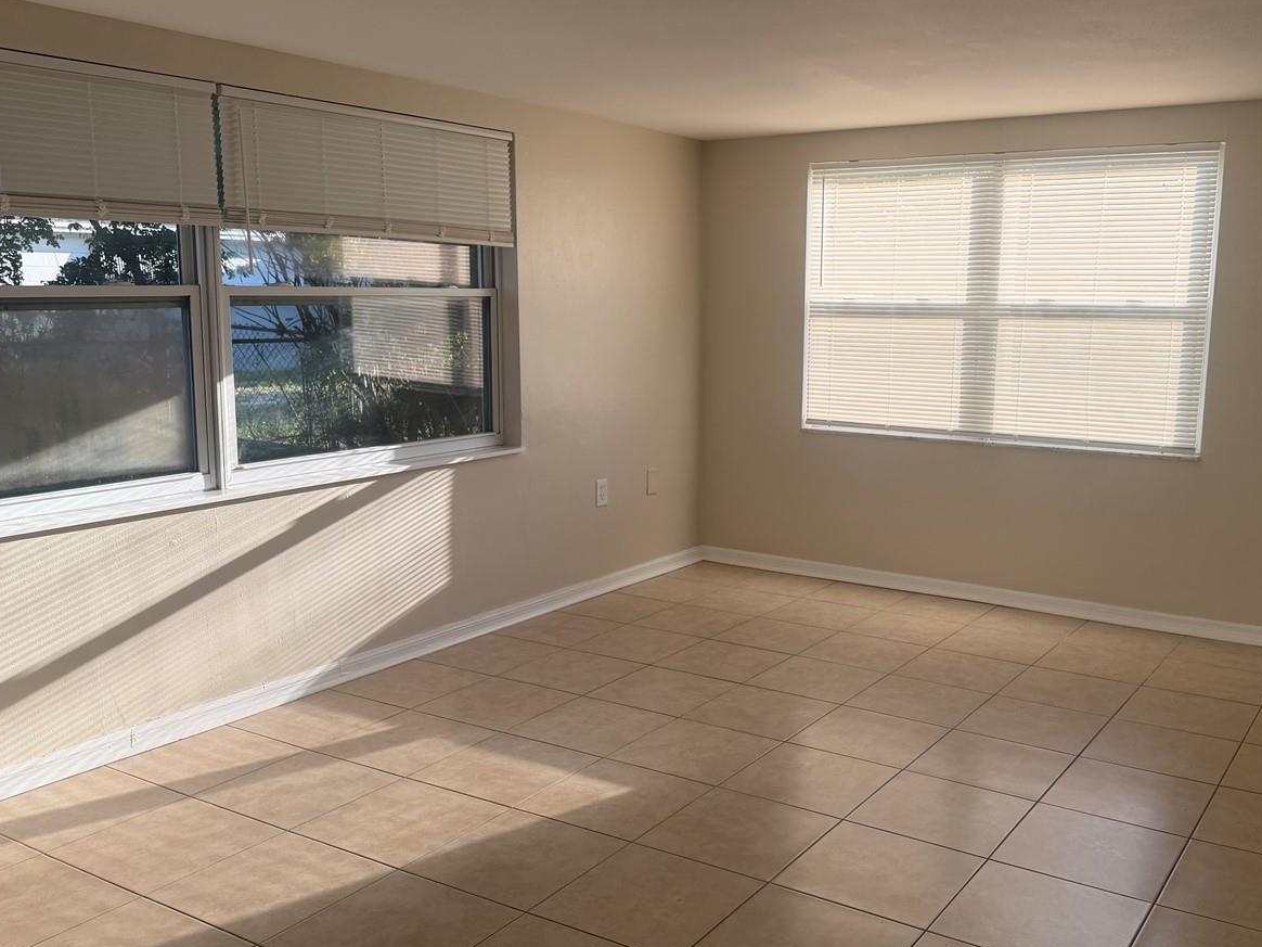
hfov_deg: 55.0
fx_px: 1203
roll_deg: -0.8
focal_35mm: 33
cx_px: 755
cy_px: 490
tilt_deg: -10.3
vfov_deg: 42.9
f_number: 1.78
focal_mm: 6.76
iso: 80
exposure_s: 1/617
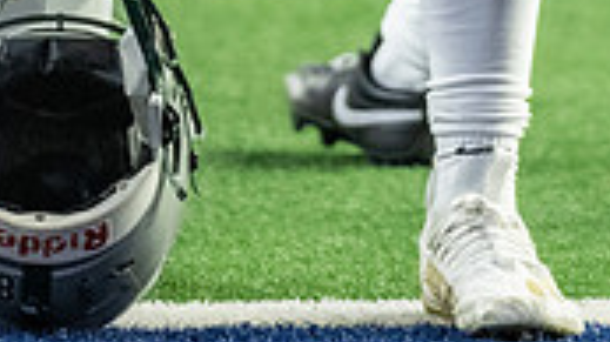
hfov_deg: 1.9
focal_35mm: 1139
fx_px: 18409
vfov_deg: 1.1
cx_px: 207
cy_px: -502
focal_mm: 191
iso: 3200
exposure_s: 1/320
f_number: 2.8
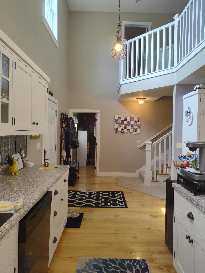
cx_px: 106
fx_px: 189
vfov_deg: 71.6
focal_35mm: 24
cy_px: 135
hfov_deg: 56.8
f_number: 1.8
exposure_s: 1/120
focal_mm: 5.56
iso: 319
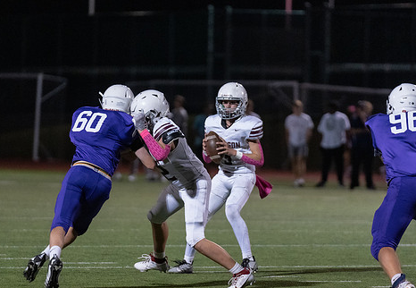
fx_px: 4265
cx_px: 150
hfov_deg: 5.6
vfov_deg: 3.9
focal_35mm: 365
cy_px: 201
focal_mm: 200
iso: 6400
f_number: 2.8
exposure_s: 1/1250
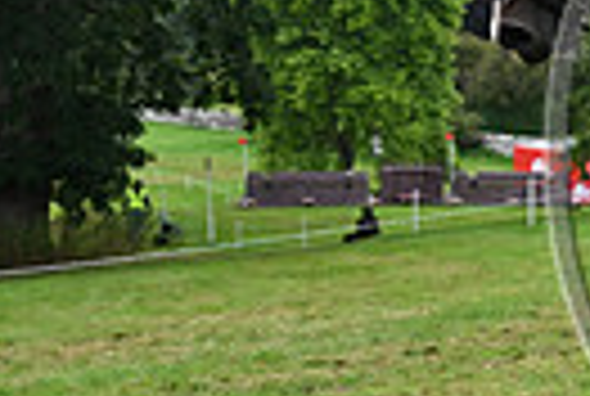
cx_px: 959
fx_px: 3121
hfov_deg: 10.3
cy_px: 92
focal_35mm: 190
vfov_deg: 7.3
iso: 720
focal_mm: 43
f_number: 4
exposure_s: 1/1250
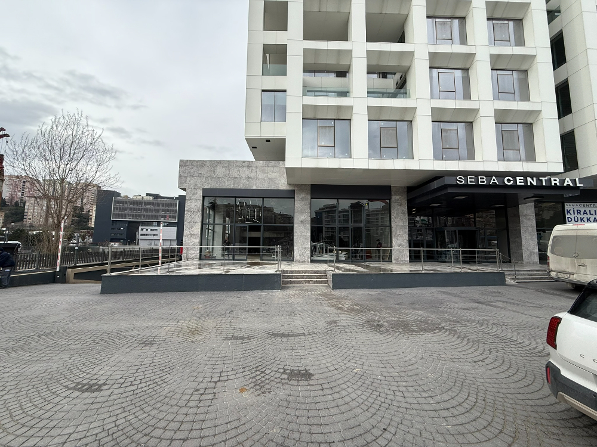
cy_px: 224
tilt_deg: +6.2
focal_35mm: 14
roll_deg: -0.8
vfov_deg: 85.7
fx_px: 241
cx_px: 298
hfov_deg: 102.1
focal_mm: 2.22
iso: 50
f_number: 2.2
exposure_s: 1/625
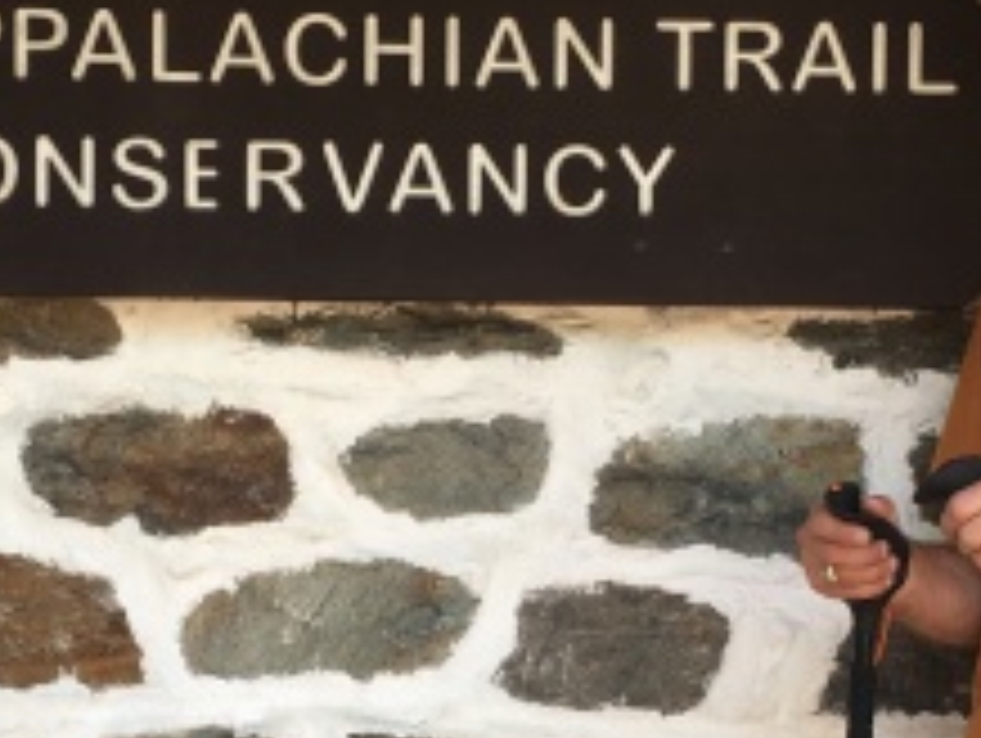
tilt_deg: -0.7
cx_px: 482
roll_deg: -0.5
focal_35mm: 85
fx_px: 2412
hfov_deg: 23.0
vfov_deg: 17.0
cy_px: 734
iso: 25
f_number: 2.2
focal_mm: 4.15
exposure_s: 1/199
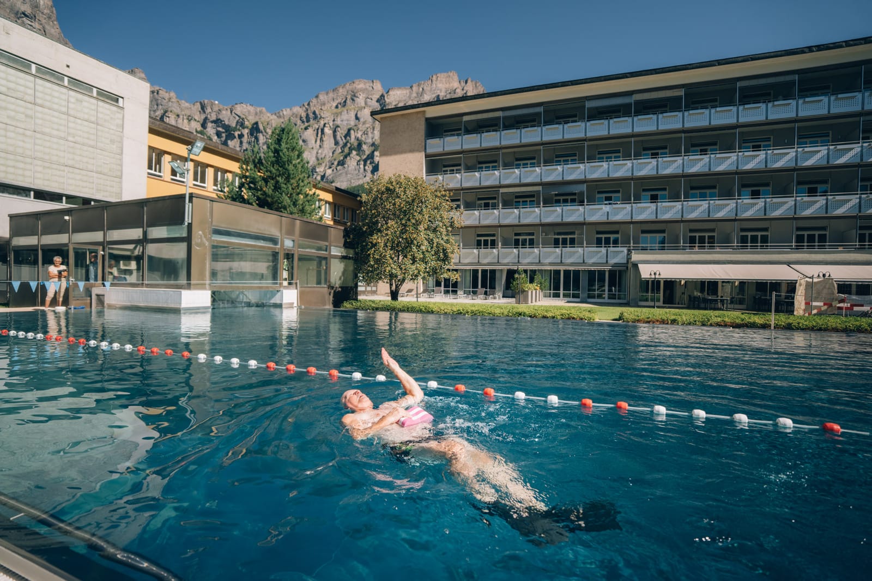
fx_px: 400
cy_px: 290
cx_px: 436
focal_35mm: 17
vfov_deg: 72.0
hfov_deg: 94.9
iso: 250
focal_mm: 16
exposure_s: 1/4000
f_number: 2.8
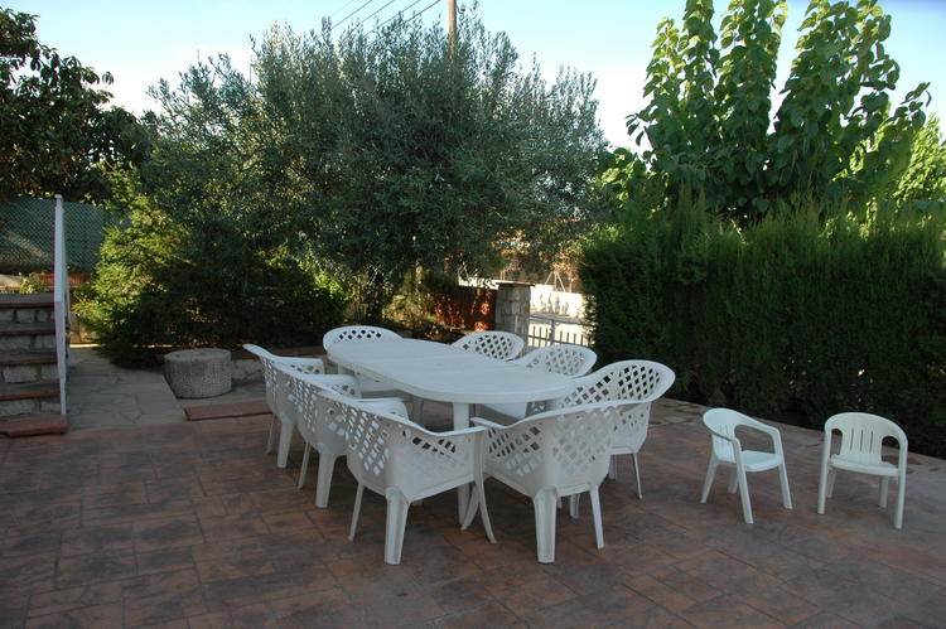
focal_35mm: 24
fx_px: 630
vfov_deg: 53.1
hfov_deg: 73.8
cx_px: 473
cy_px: 314
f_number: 6.3
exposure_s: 1/160
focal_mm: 16
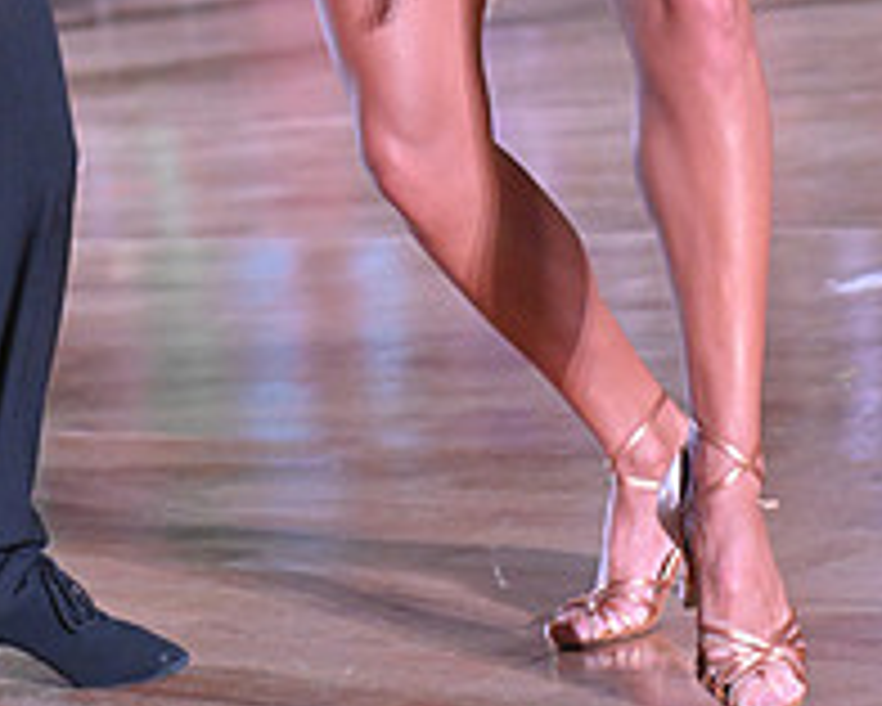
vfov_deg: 7.8
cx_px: 137
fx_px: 5067
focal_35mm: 194
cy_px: -400
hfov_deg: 9.9
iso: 5000
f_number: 4
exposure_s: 1/400
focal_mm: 70
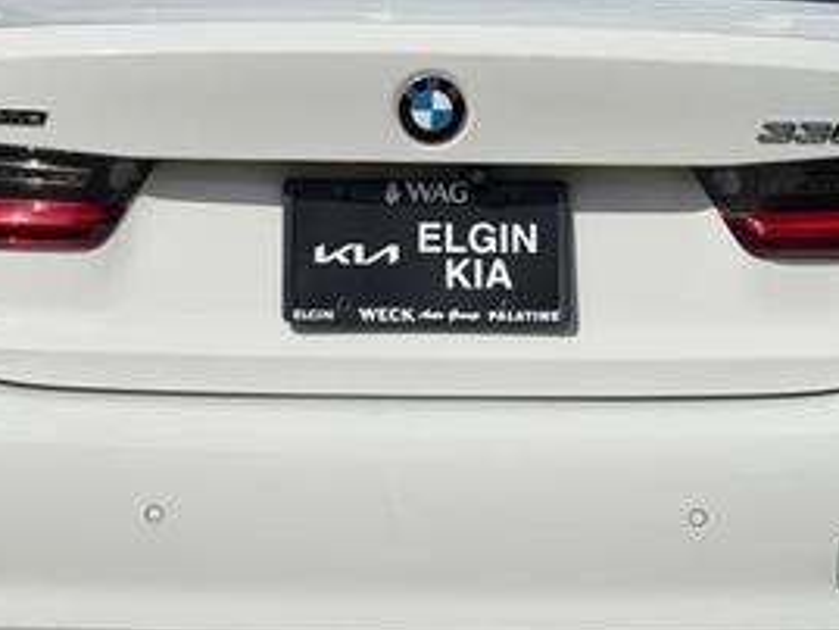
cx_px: 418
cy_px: 284
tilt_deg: -7.3
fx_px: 2182
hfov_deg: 21.8
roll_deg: -0.5
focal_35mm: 90
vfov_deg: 16.4
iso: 80
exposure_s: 1/16129
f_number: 1.78
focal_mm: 6.76
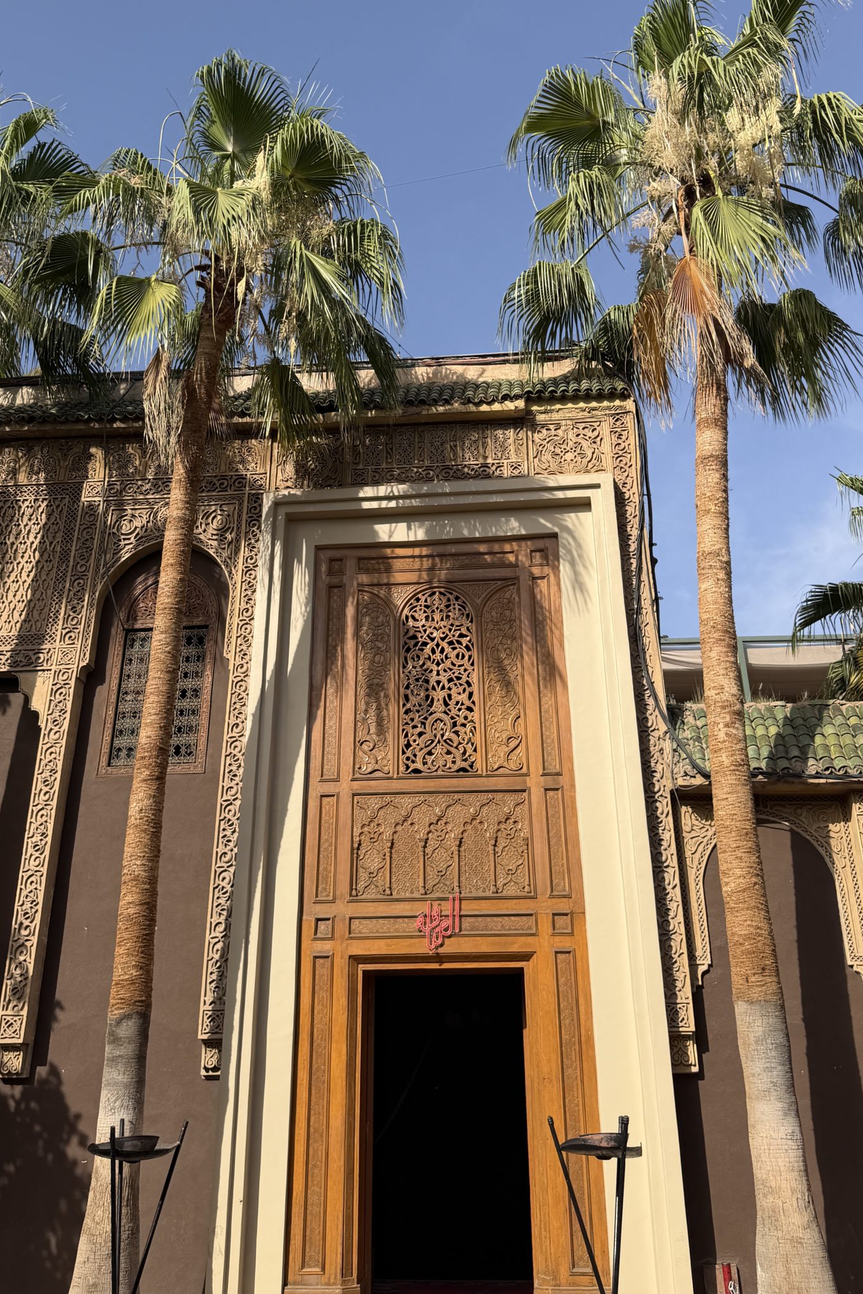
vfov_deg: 59.8
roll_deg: +0.8
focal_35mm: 31
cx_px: 415
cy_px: 523
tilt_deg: +26.0
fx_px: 1115
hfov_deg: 42.3
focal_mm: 6.76
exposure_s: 1/2907
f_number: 1.78
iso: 80
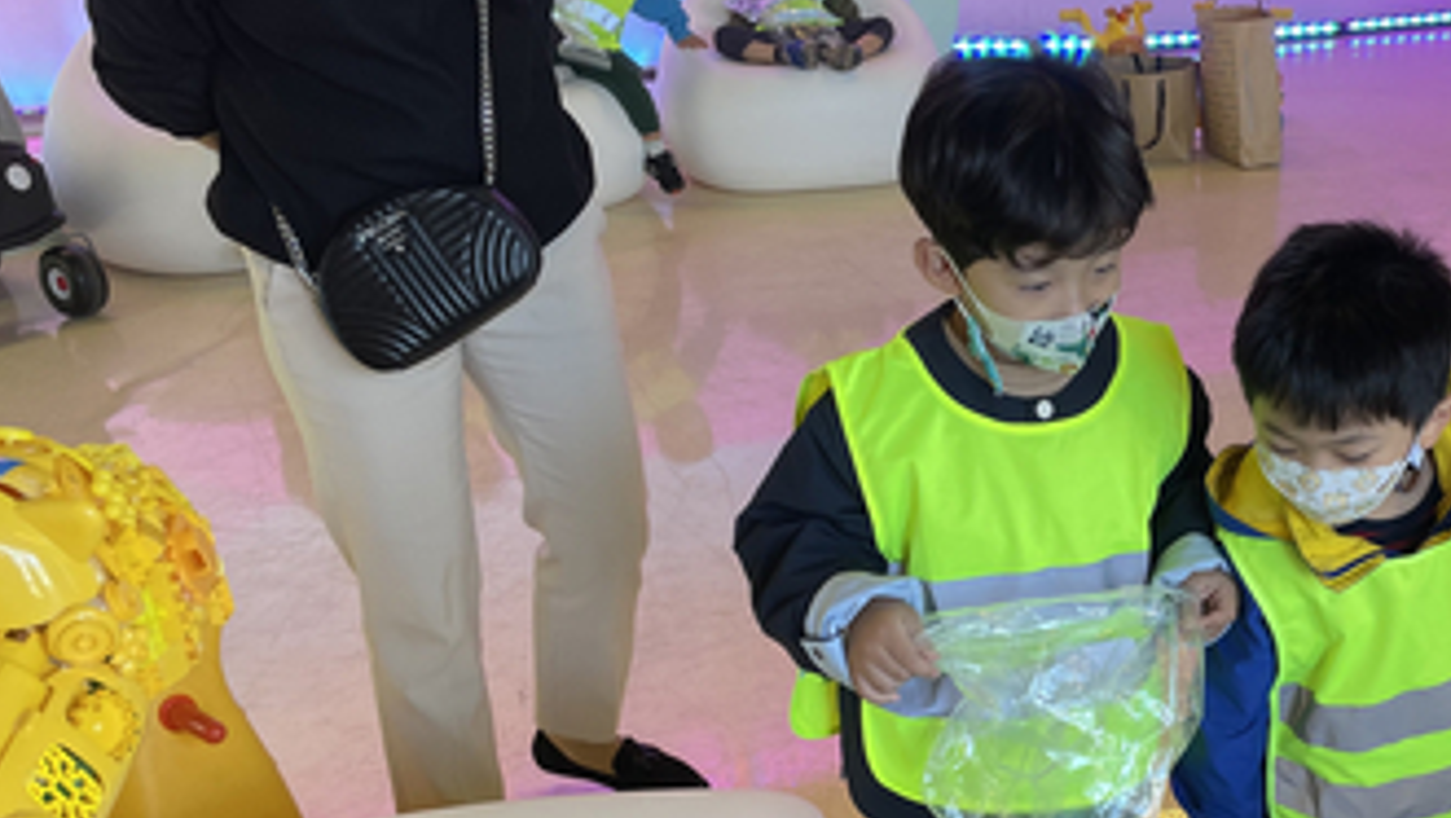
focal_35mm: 48
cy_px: 646
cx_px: 1161
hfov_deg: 41.1
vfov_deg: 24.6
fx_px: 1848
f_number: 1.6
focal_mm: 4.2
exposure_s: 1/61
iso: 50
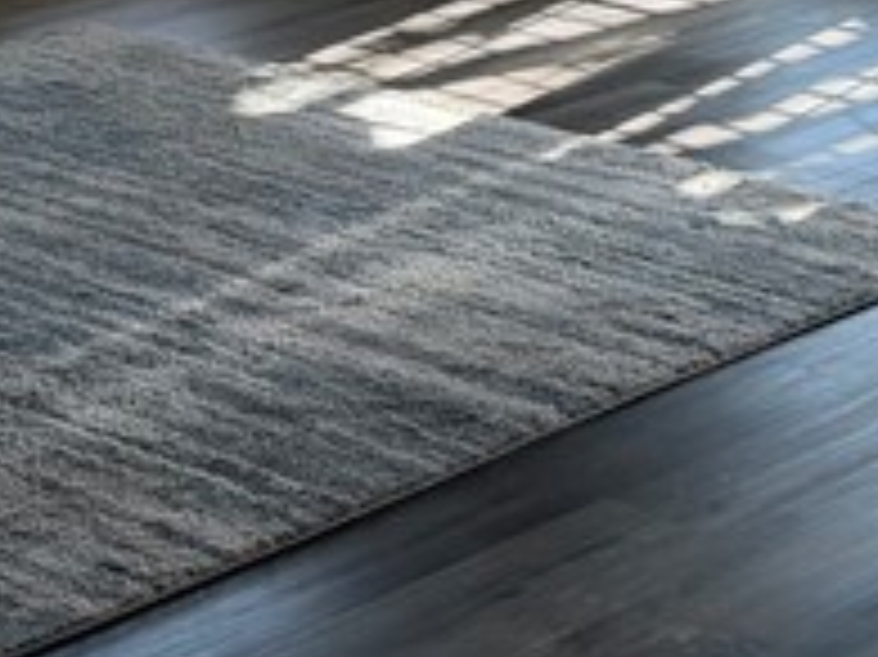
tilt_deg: -2.0
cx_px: 910
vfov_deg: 10.7
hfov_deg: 15.3
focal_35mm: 126
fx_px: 3194
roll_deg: +0.6
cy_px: -688
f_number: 1.78
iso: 80
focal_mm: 6.76
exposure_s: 1/227
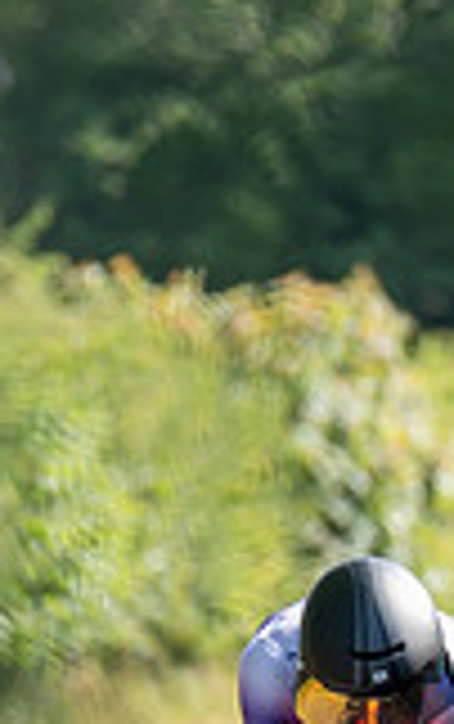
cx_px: 375
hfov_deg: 1.0
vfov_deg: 1.7
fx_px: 24976
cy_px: 1302
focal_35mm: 1265
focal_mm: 200
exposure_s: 1/800
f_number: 3.5
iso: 320
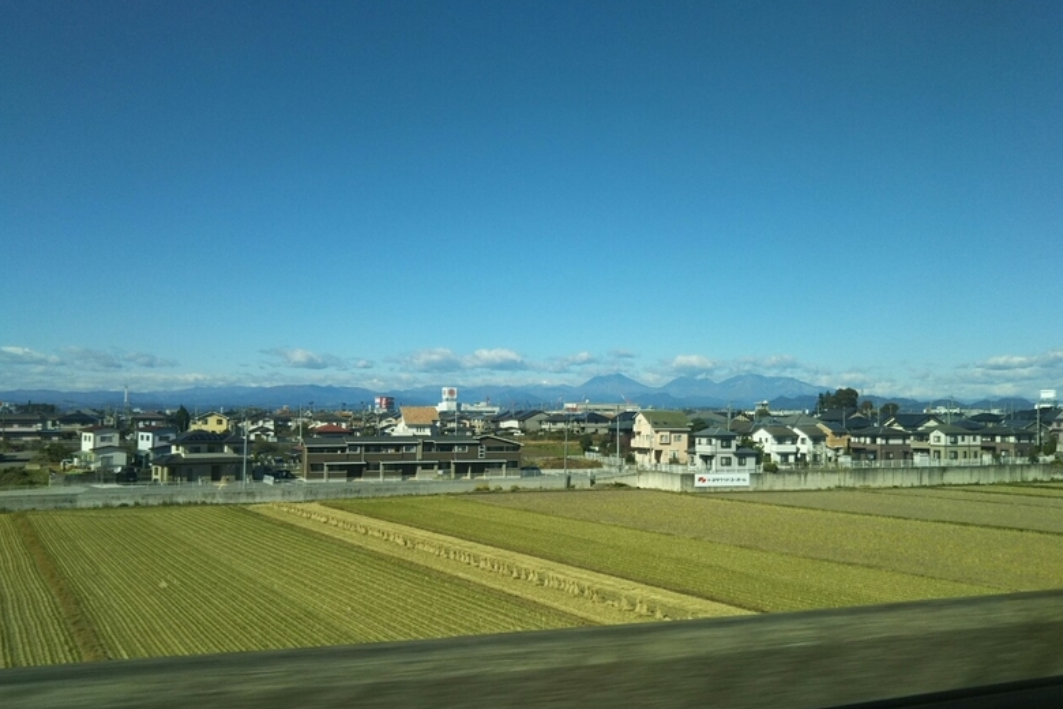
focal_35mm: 32
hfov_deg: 58.7
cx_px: 536
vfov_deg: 41.1
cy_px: 386
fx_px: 945
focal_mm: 4
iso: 25
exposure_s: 1/1080
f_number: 2.2
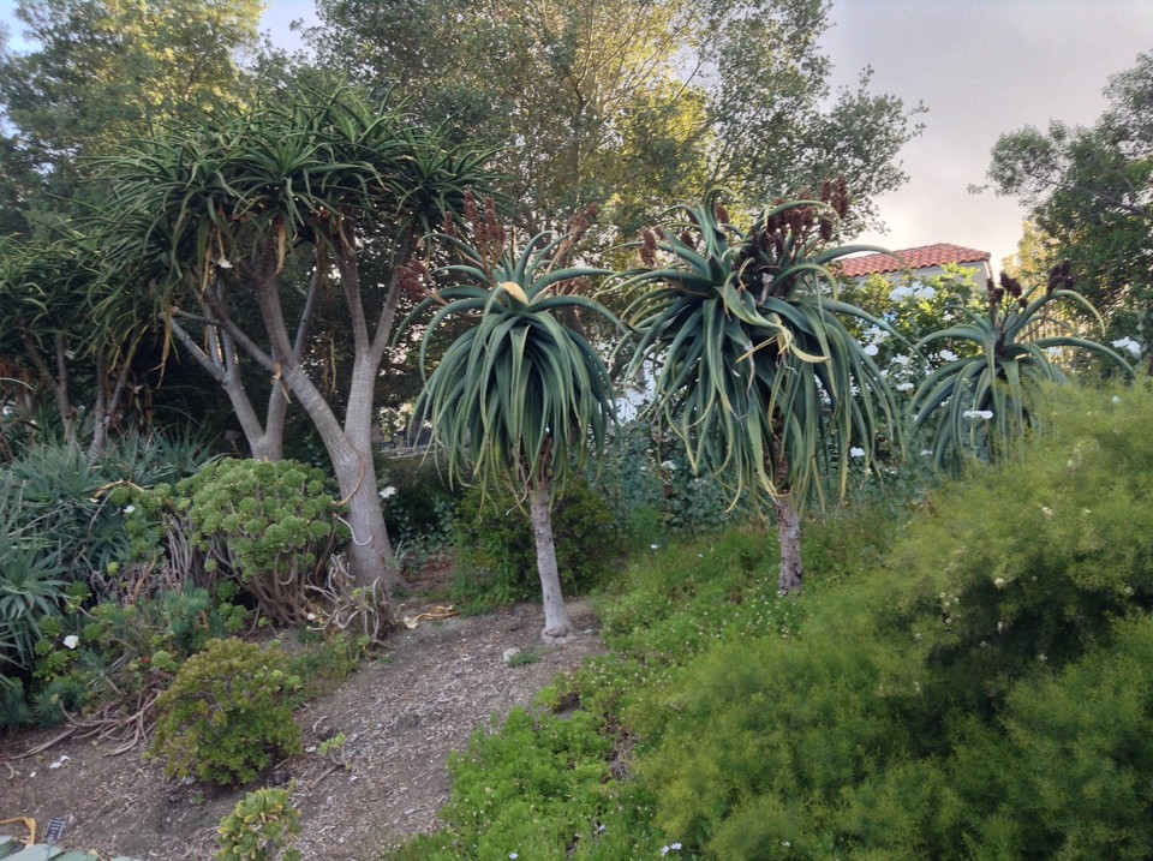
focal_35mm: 33
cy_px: 430
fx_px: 1098
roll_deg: -0.9
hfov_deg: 55.4
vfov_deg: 42.8
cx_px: 576
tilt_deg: +11.5
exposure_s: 1/40
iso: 32
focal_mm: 3.3
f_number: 2.4
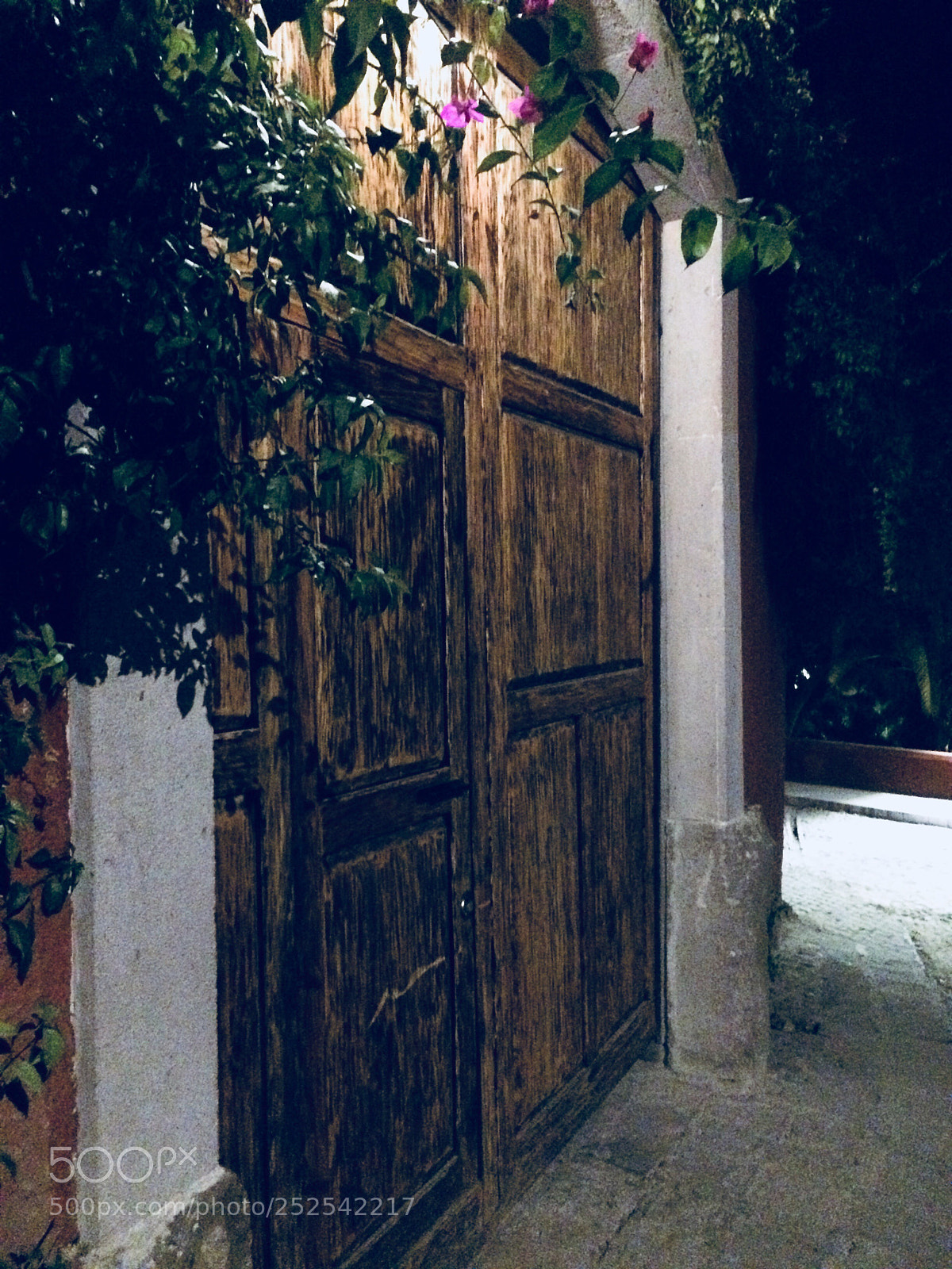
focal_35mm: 29
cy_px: 634
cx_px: 476
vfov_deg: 61.7
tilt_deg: -1.7
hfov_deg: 48.2
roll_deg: +1.7
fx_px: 1063
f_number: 2.2
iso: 2000
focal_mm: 4.15
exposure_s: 1/15
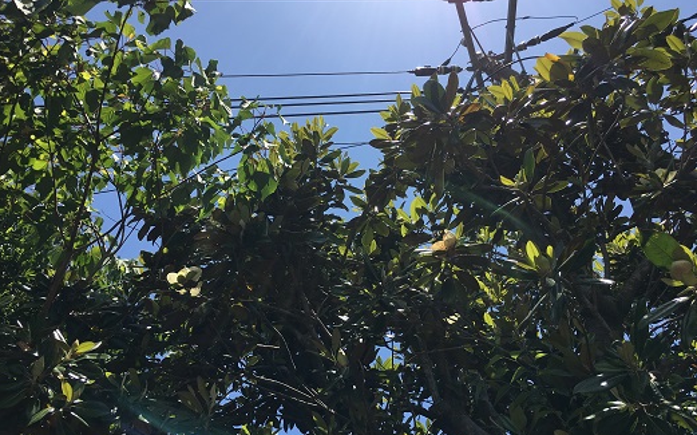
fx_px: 589
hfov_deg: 61.3
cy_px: 224
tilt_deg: +63.2
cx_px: 347
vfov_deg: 40.5
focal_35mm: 31
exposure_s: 1/1972
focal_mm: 4.15
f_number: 2.2
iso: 25
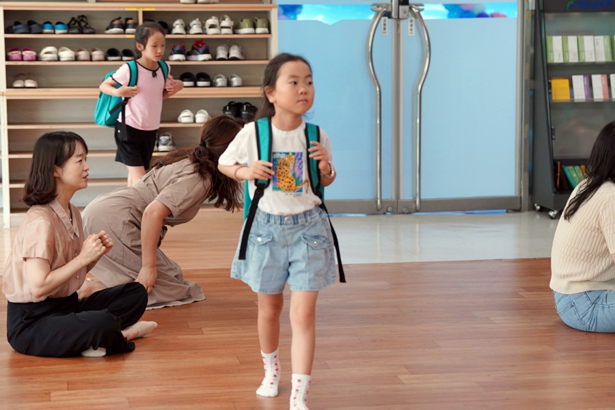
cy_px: 205
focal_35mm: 89
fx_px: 1520
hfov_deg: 22.9
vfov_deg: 15.4
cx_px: 308
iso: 640
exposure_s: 1/160
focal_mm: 89
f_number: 4
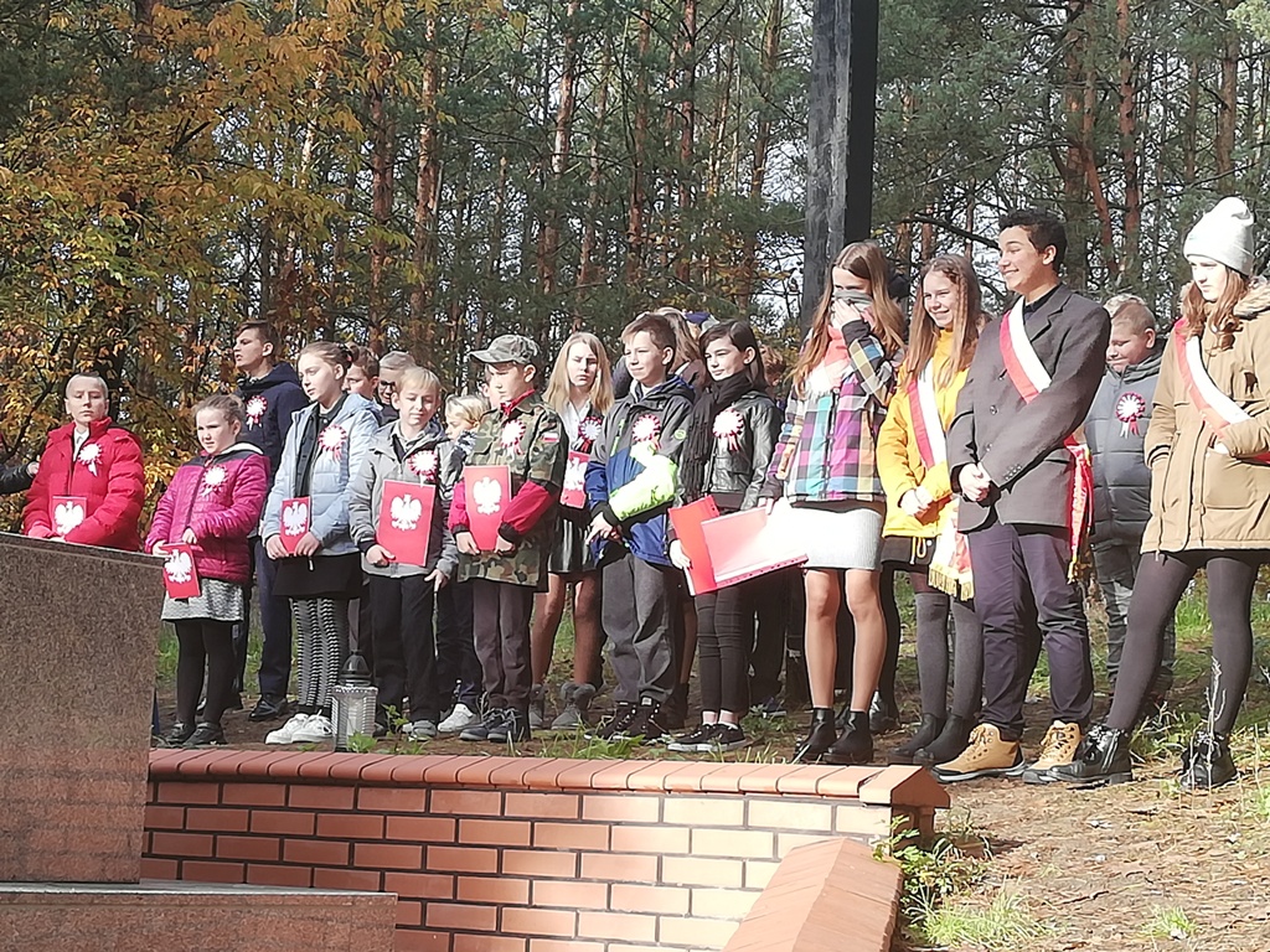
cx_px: 635
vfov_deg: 18.4
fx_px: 2935
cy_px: 476
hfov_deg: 24.4
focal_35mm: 80
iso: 50
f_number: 2.2
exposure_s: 1/178
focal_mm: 3.81
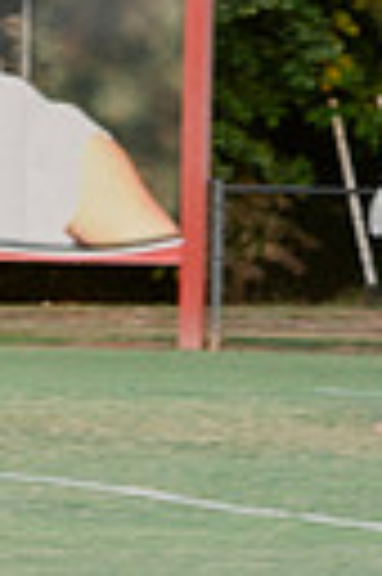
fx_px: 9607
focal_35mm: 602
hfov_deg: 2.2
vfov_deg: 3.4
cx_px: -1450
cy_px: 205
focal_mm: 90
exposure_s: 1/250
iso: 640
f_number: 4.5
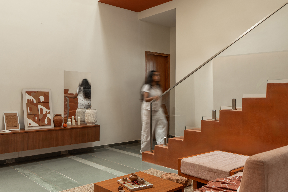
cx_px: 144
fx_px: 272
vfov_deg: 38.9
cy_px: 96
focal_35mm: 34
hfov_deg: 55.8
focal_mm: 34
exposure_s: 1/8
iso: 320
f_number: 8
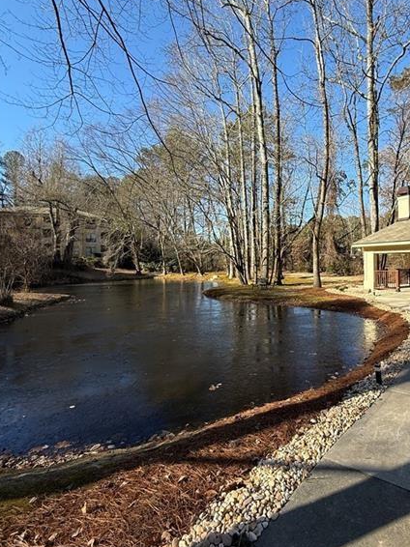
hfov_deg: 66.9
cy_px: 264
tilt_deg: -0.1
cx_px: 271
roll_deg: +1.4
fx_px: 300
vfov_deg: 84.7
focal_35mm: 19
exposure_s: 1/717
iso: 50
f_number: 2.2
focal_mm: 2.22
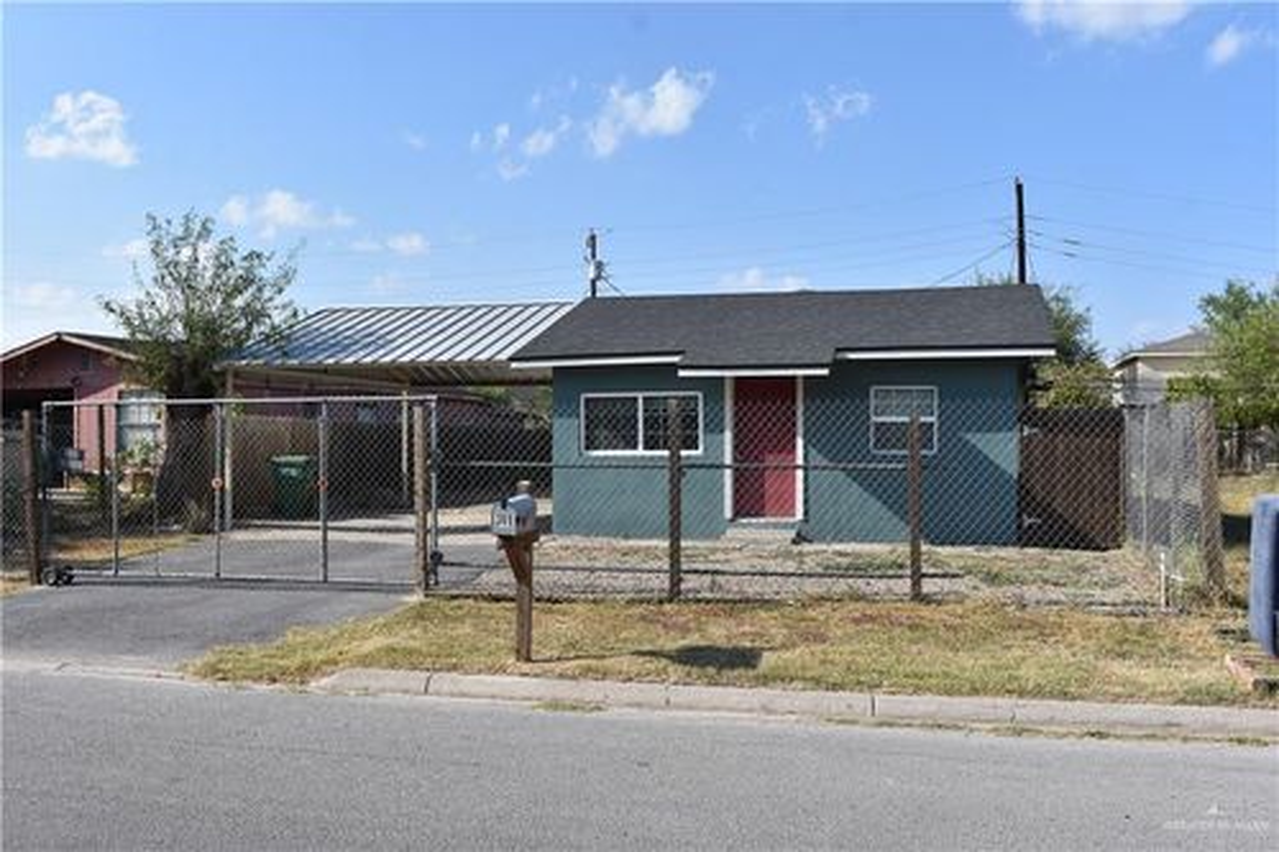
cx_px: 640
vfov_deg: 39.9
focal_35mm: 33
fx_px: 1172
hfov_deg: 57.2
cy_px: 426
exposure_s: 1/500
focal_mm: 22
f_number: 8
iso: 200
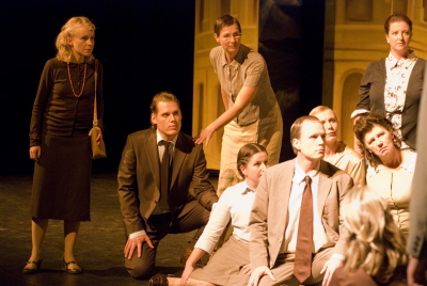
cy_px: 143
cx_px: 214
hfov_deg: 17.0
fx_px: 1425
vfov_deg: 11.5
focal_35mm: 120
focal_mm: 80
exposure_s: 1/15
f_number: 3.5
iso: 1000
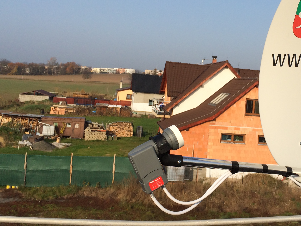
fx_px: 435
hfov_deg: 37.4
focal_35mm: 50
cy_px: 75
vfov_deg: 28.9
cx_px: 218
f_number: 2.2
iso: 32
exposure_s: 1/2283
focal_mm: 4.12
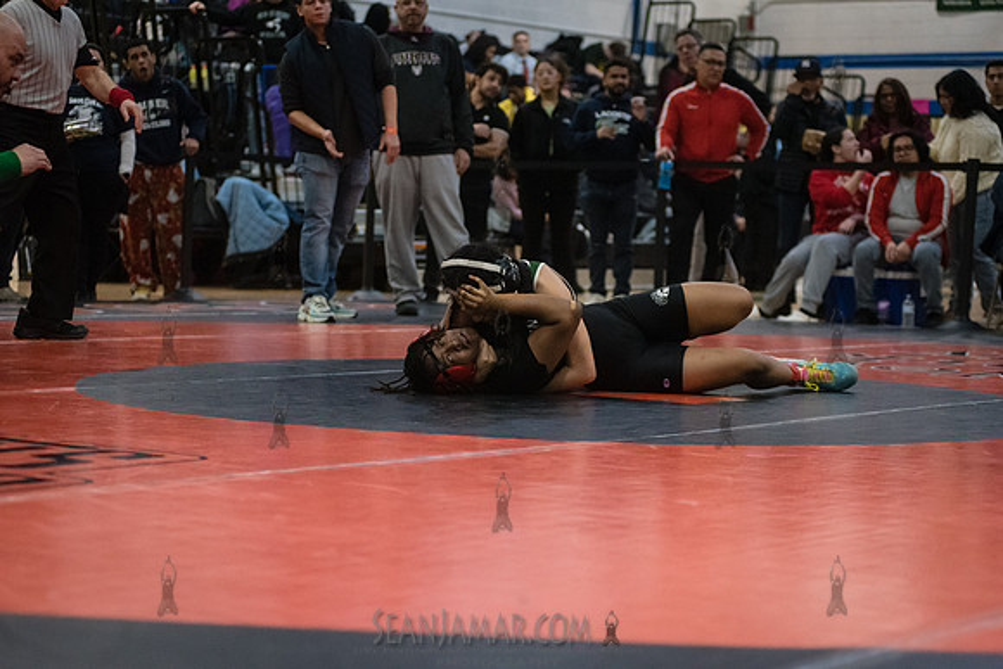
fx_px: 2229
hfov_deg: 25.4
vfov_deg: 17.1
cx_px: 502
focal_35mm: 80
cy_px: 334
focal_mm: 80
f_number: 3.5
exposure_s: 1/500
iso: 8000
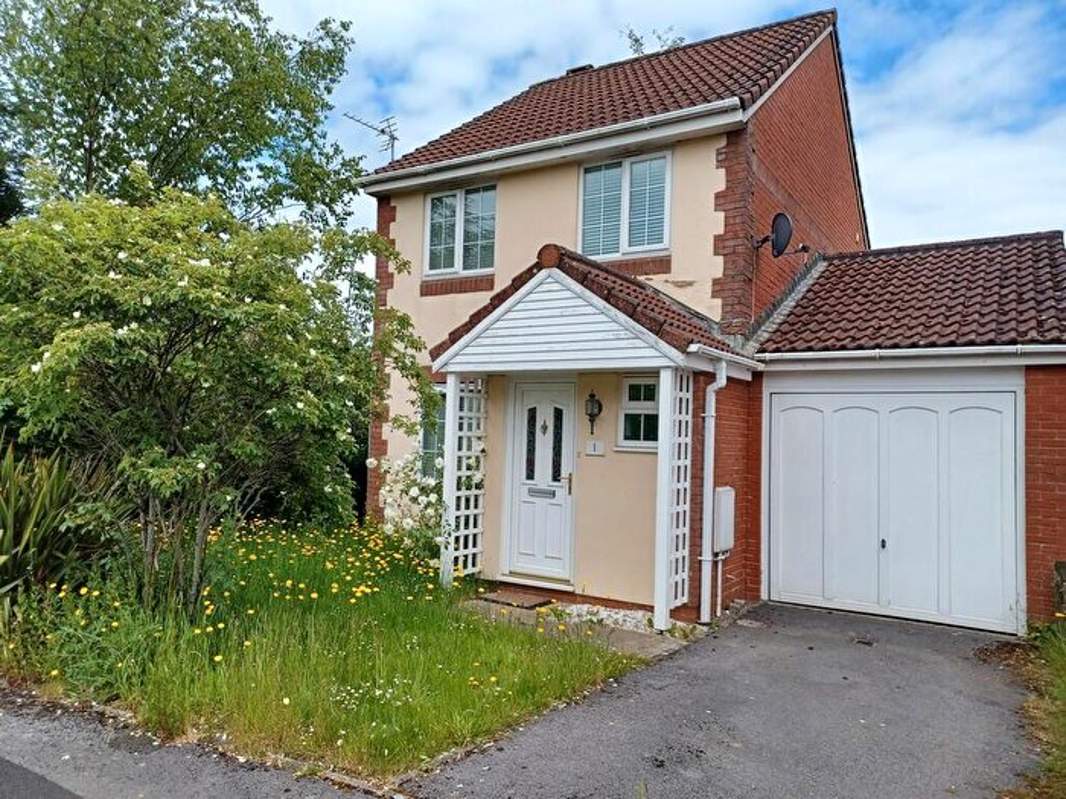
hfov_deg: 69.4
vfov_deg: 54.9
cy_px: 400
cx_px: 533
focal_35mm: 25
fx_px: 770
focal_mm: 4.6
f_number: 1.8
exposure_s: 1/364
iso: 32
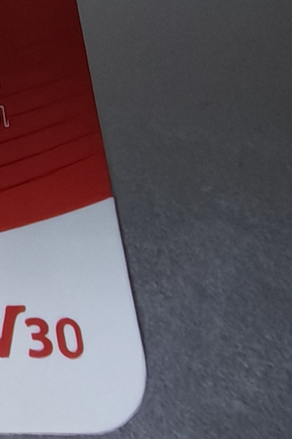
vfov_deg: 21.2
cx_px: -372
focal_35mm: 89
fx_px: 1083
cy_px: -98
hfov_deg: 12.5
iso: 800
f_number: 2
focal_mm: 1.82
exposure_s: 1/13
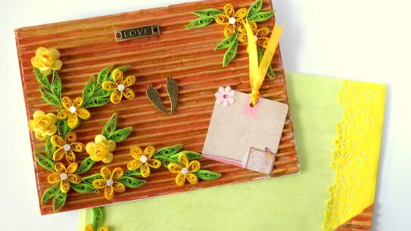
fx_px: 708
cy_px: 139
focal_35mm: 65
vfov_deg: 18.5
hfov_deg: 32.4
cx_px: 209
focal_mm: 9.8
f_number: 2.8
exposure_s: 1/200
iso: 100
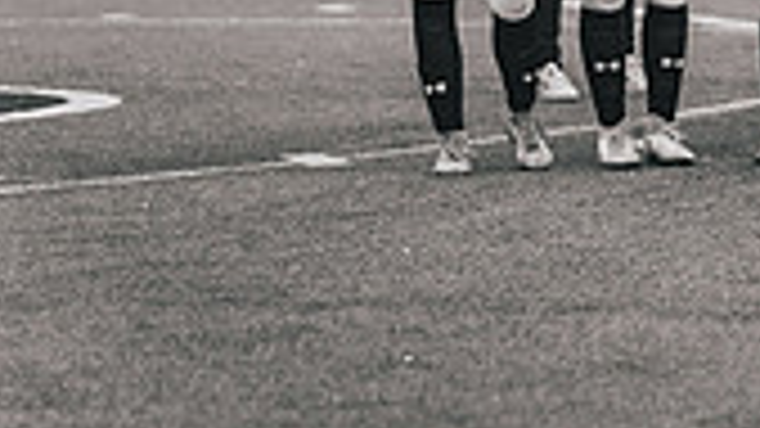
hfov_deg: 5.4
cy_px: -264
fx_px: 8019
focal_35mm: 398
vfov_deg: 3.0
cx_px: 1228
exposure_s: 1/1600
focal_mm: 110
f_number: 2.8
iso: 800
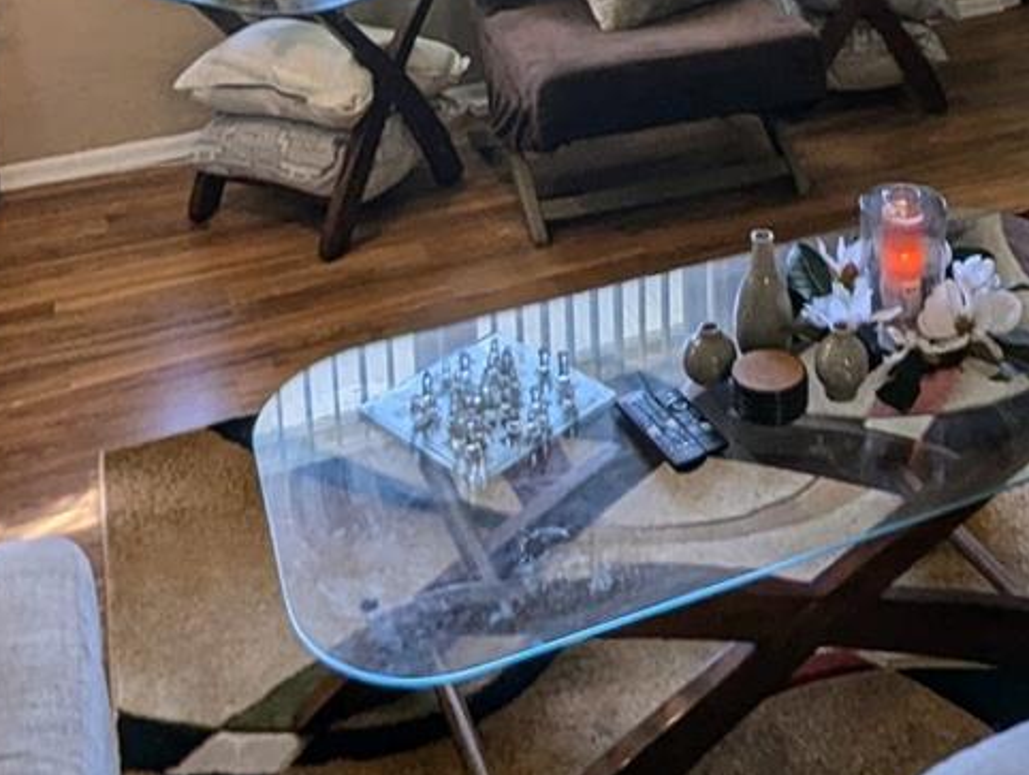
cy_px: -275
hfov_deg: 42.9
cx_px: 717
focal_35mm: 43
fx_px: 1280
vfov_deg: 27.2
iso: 79
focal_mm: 1.95
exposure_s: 1/81
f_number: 2.2
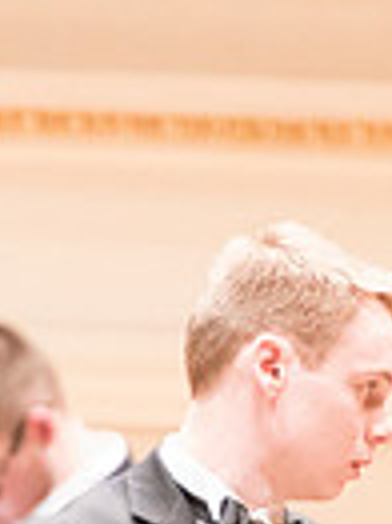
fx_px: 25786
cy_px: 566
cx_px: 380
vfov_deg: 1.2
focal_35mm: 1705
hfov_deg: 0.9
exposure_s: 1/50
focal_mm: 400
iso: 12800
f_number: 5.6
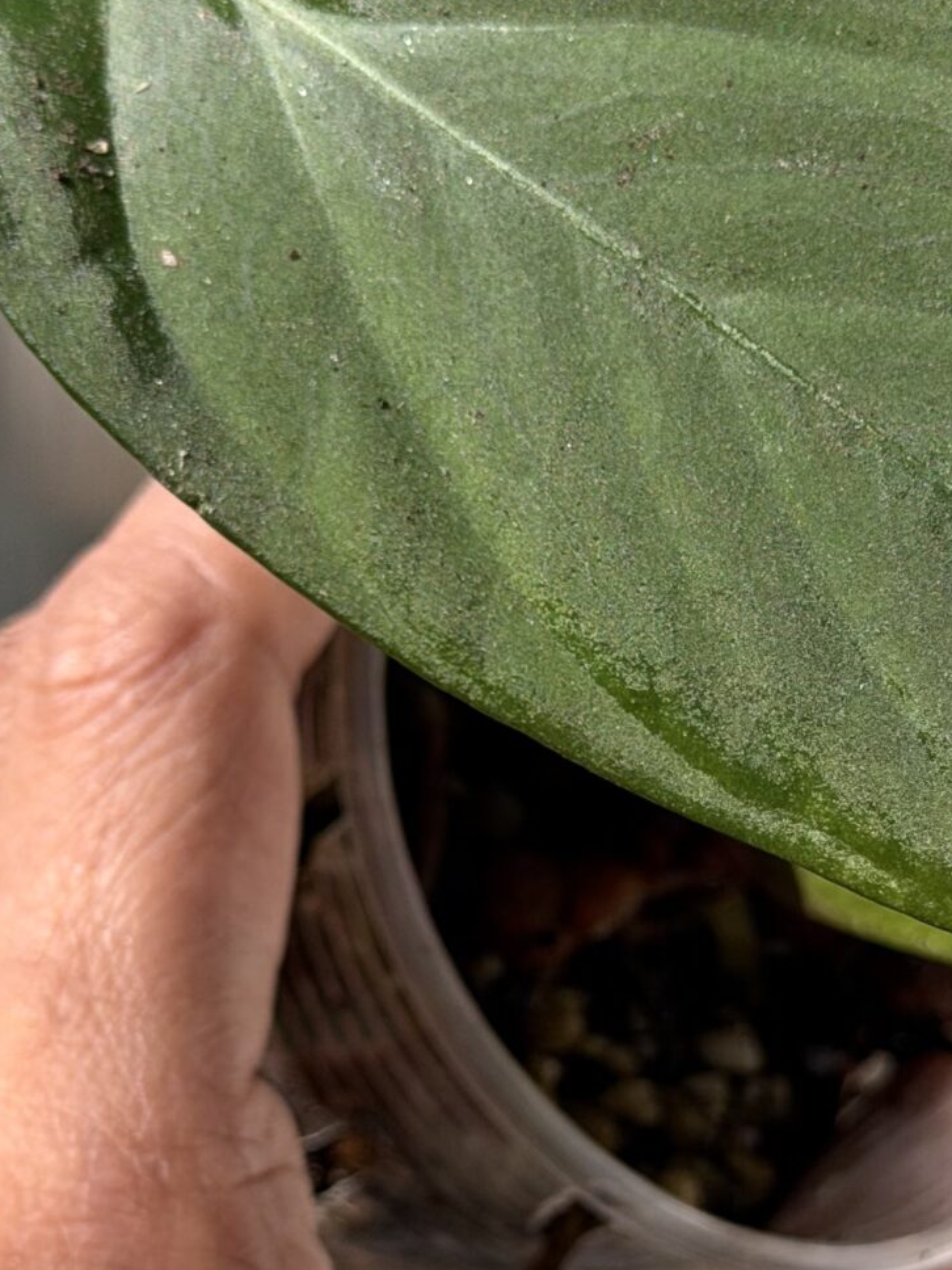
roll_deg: -10.3
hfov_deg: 11.6
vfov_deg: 15.5
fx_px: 4657
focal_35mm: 127
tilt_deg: -27.0
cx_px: 782
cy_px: 809
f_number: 1.78
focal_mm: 6.76
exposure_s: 1/4878
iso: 64
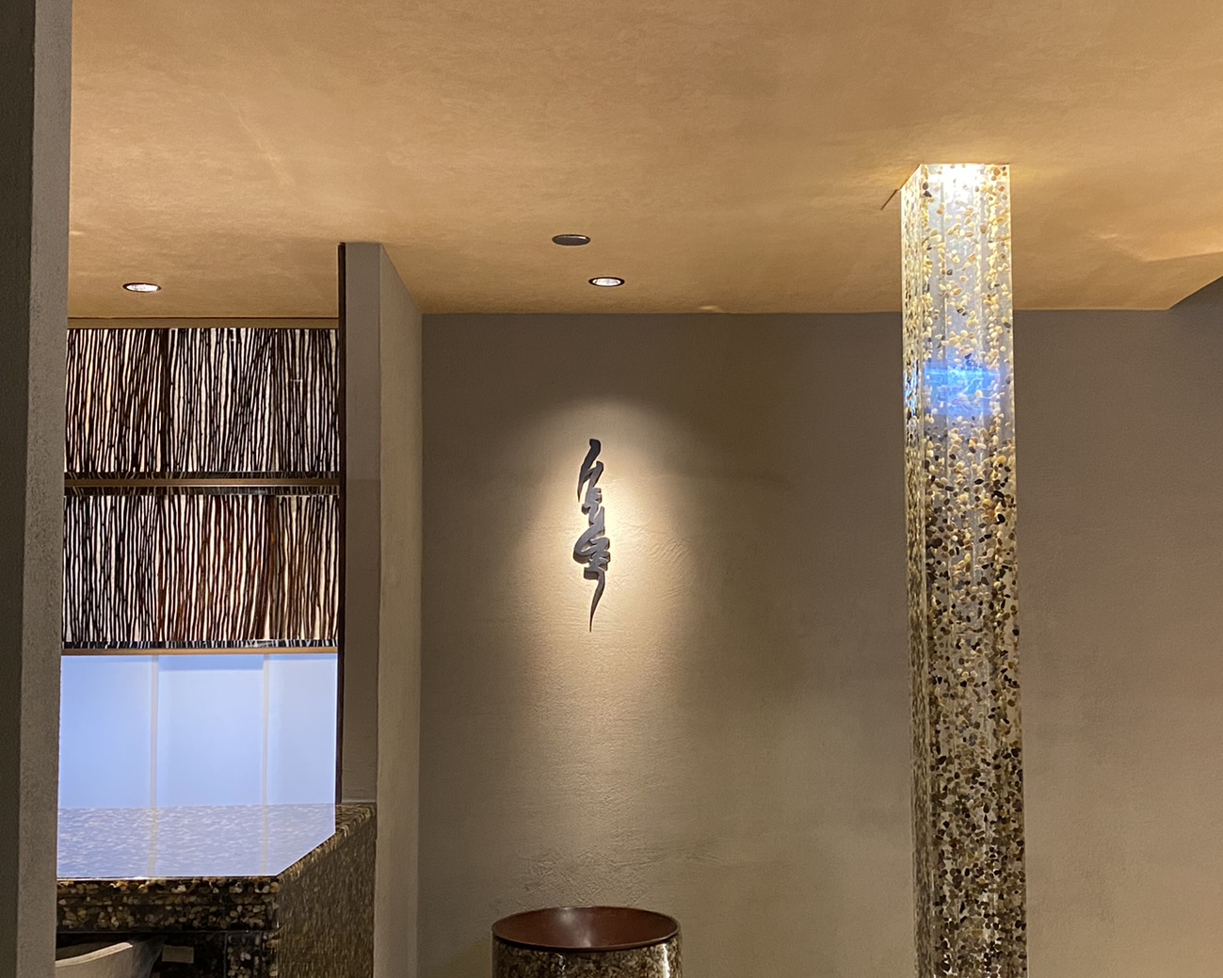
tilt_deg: +2.8
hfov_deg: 45.8
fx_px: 1448
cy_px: 537
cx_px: 632
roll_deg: -0.3
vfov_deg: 37.3
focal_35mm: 40
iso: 400
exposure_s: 1/33
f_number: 1.8
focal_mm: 4.25
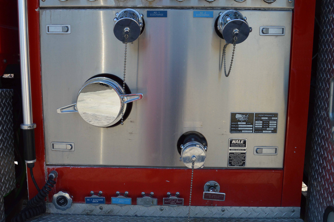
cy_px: 111
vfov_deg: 36.8
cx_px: 167
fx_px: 334
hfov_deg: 53.2
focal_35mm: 36
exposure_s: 1/500
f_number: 11
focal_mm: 24
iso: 800
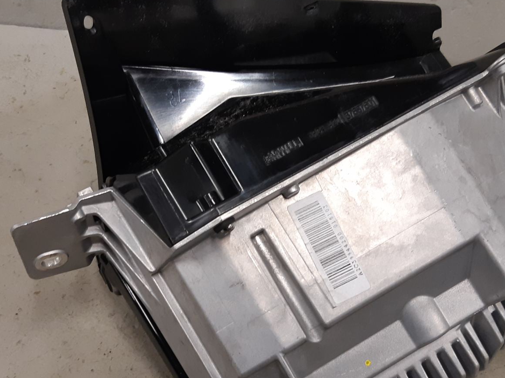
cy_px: 238
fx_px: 671
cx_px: 244
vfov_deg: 31.4
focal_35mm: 46
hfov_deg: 41.2
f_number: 1.7
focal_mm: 3.93
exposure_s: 1/50
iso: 100
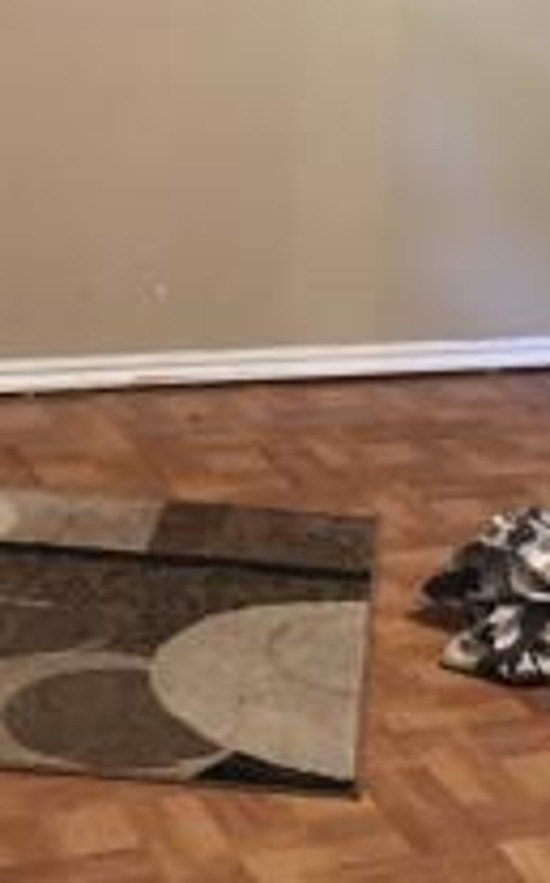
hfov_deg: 13.7
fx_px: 2283
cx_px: 443
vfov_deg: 21.6
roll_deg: -4.4
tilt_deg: -12.1
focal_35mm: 95
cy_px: 166
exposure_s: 1/15
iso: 400
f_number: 2.2
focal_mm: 4.15
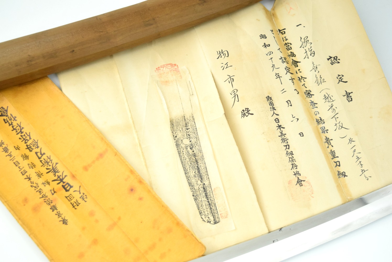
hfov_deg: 41.1
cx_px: 196
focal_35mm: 48
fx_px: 523
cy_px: 131
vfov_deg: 28.1
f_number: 4.5
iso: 1600
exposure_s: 1/3200
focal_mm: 32
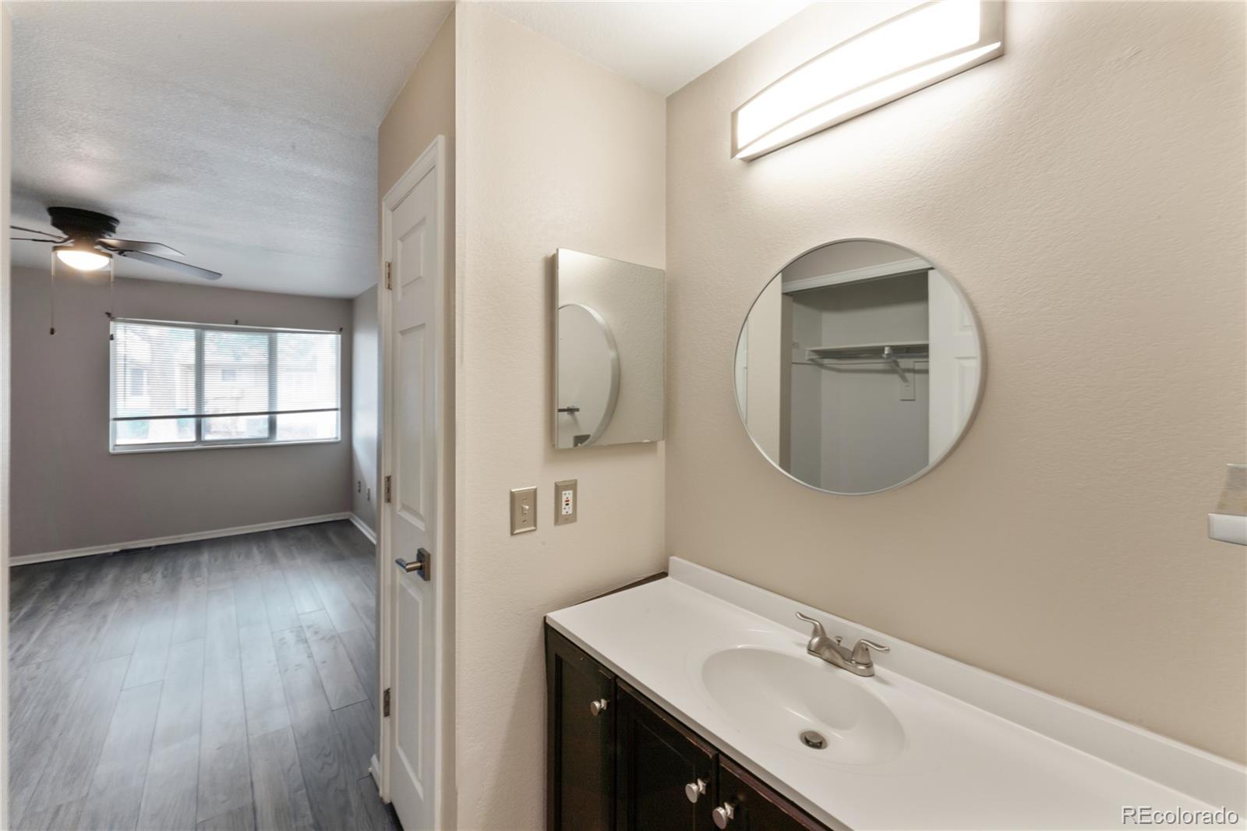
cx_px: 624
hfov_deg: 104.3
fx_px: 485
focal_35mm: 14
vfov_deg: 81.2
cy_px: 416
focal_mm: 14
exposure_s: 2
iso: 100
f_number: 22
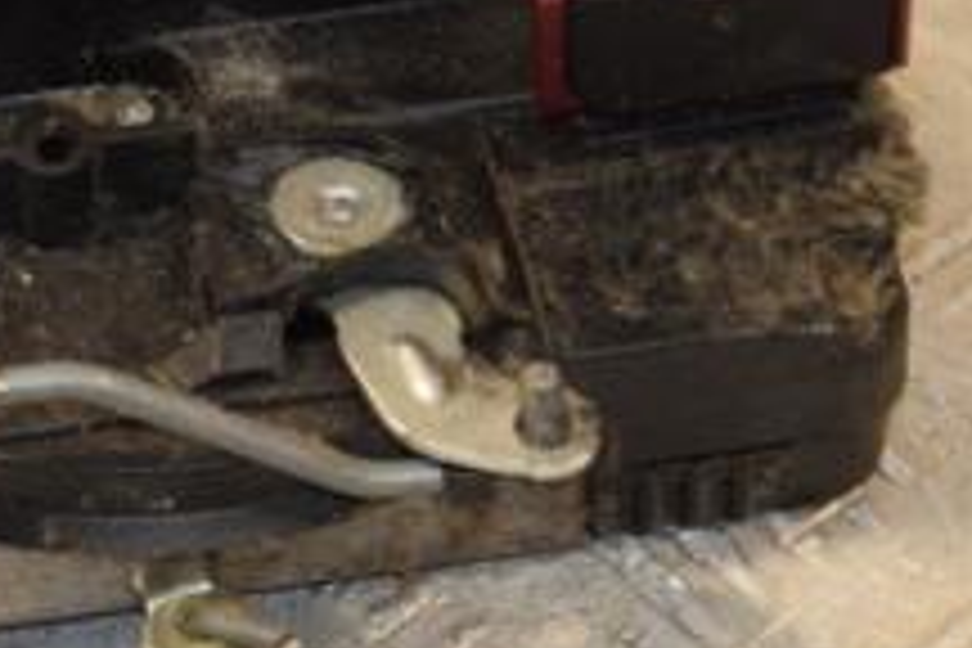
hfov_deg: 9.4
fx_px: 5859
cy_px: 130
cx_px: 63
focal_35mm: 217
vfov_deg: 6.3
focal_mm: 52
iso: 800
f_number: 5
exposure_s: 1/160
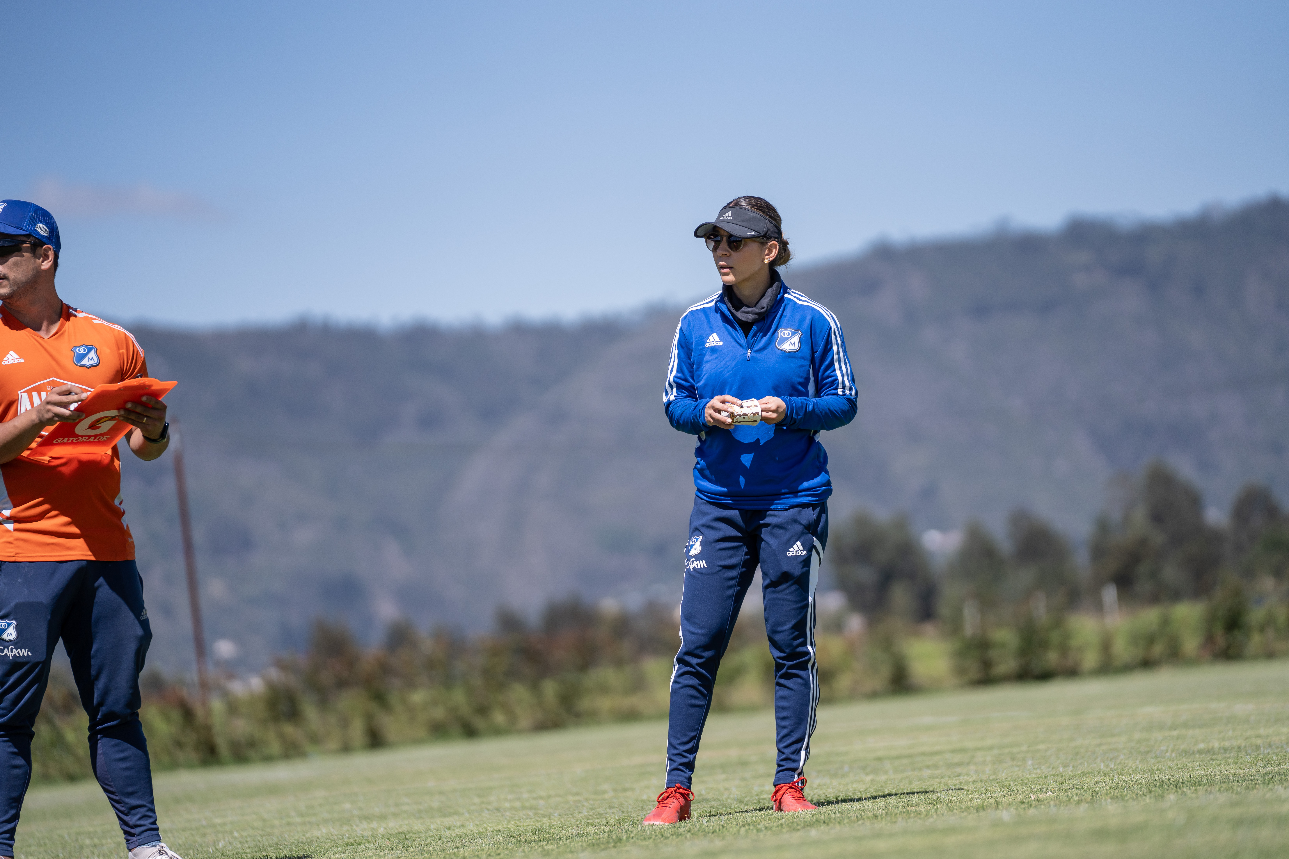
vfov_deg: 8.5
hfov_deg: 12.8
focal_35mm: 161
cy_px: 430
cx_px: 644
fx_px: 5764
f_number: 2.8
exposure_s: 1/5000
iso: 200
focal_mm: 161
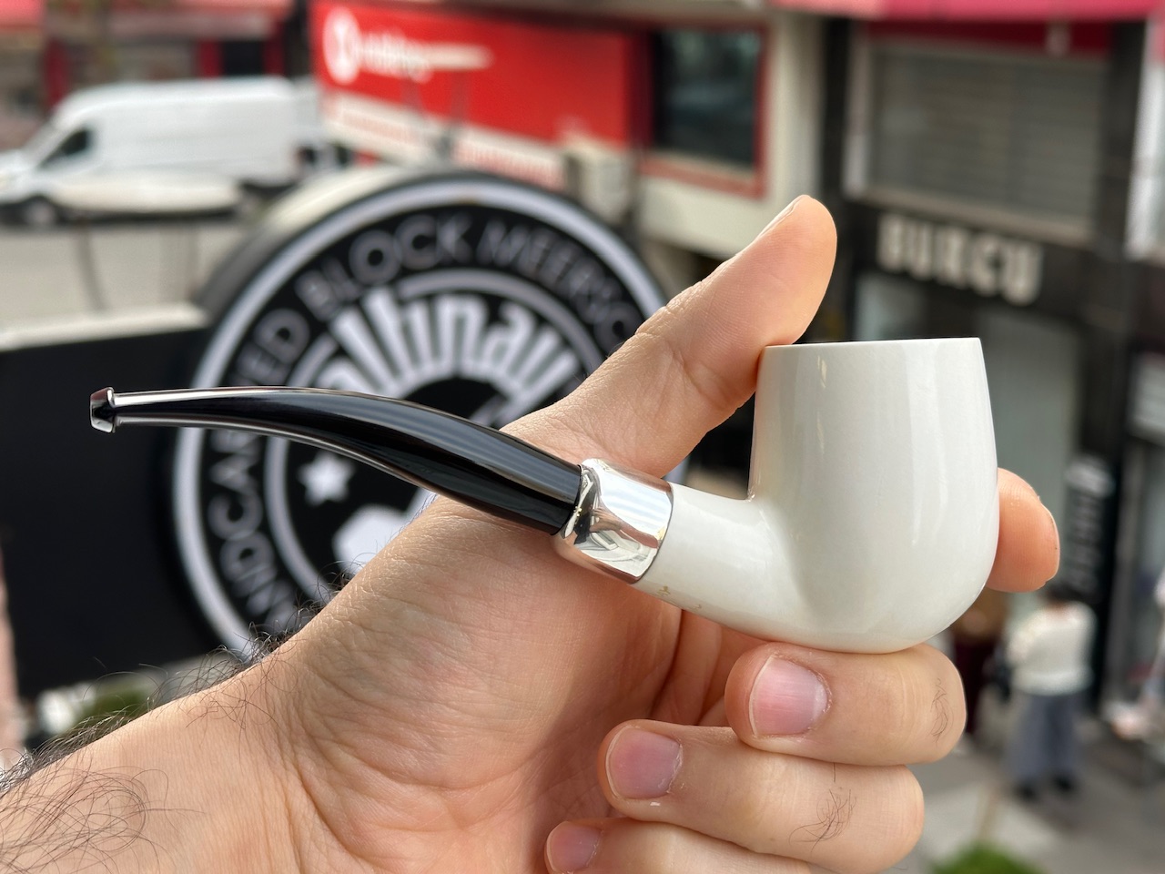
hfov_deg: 39.7
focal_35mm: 48
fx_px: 1615
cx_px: 582
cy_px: 437
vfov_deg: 30.3
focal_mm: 6.86
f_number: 1.78
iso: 64
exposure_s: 1/330
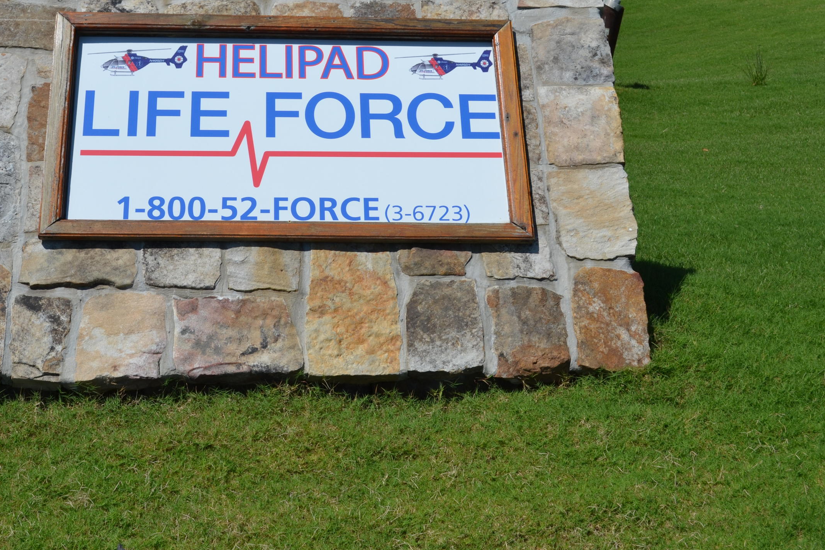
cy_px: 189
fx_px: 1352
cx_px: 329
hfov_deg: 33.8
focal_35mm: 59
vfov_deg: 22.9
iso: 100
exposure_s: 1/320
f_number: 9
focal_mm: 28
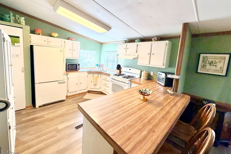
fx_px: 96
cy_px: 67
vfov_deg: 77.0
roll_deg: -3.6
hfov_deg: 100.4
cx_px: 112
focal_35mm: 15
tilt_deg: -7.0
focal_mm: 2.22
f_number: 2.2
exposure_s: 1/60
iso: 200
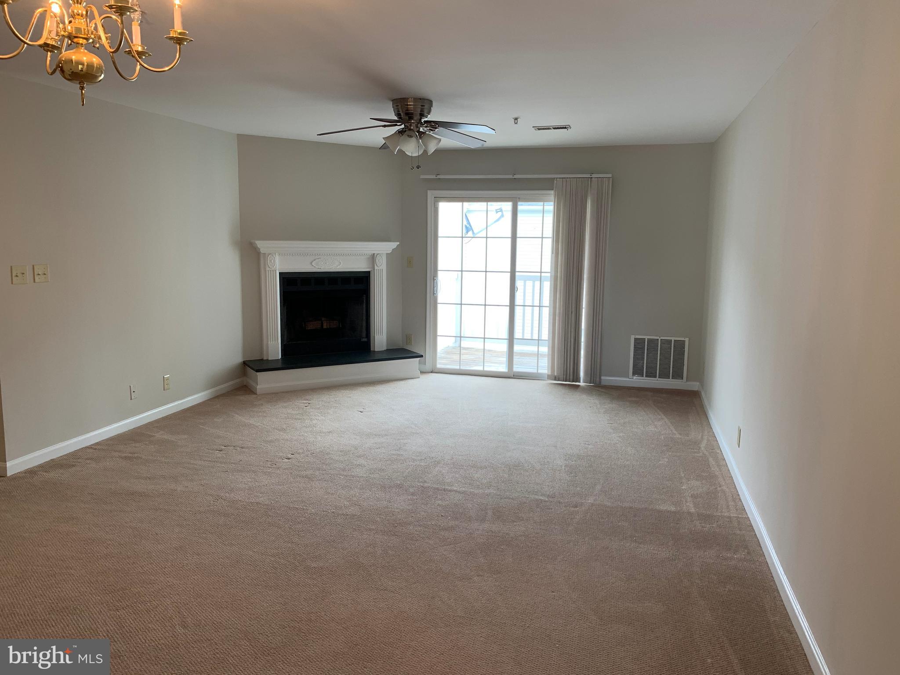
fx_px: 676
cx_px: 450
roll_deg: -0.6
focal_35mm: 26
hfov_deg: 67.3
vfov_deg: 53.1
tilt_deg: -8.3
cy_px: 338
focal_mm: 4.25
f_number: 1.8
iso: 64
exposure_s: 1/60
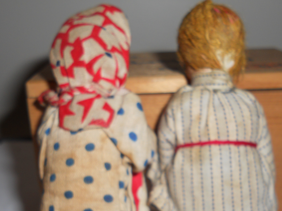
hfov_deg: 37.5
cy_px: 167
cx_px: 144
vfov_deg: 28.0
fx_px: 415
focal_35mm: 51
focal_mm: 5.8
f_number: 8.8
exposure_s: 1/25
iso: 80
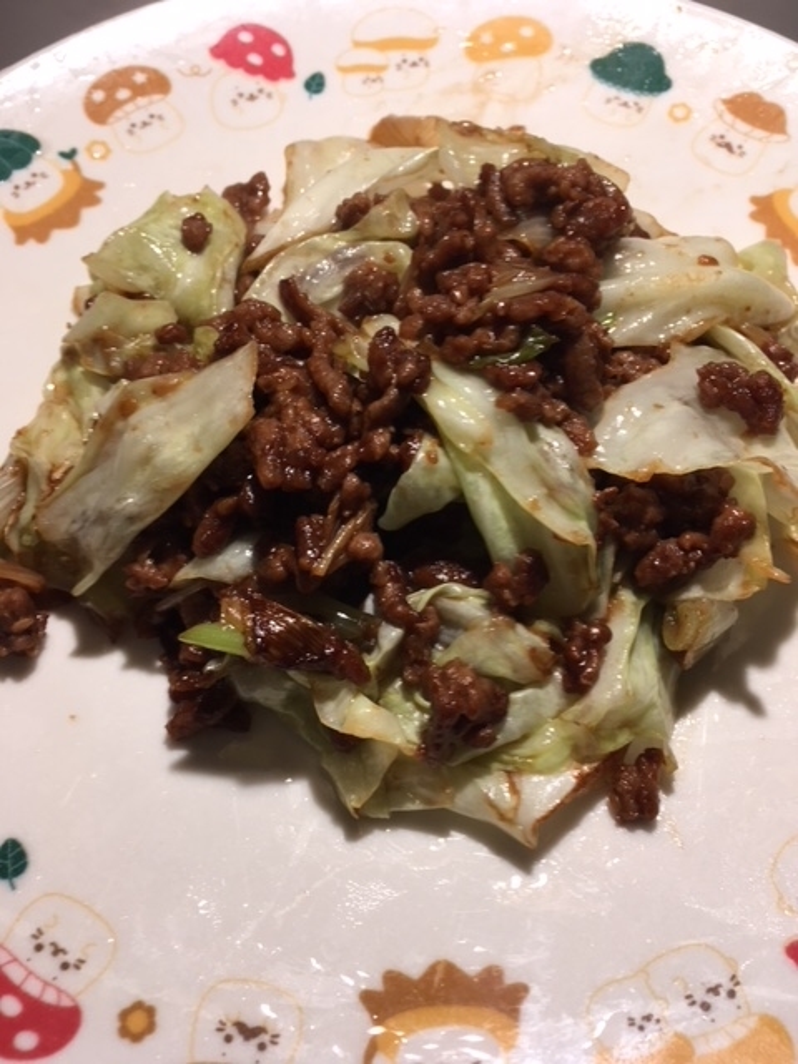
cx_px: 399
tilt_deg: -45.2
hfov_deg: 48.2
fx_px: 891
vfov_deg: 61.7
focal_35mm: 29
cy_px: 532
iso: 25
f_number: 2.2
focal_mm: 4.15
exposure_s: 1/100
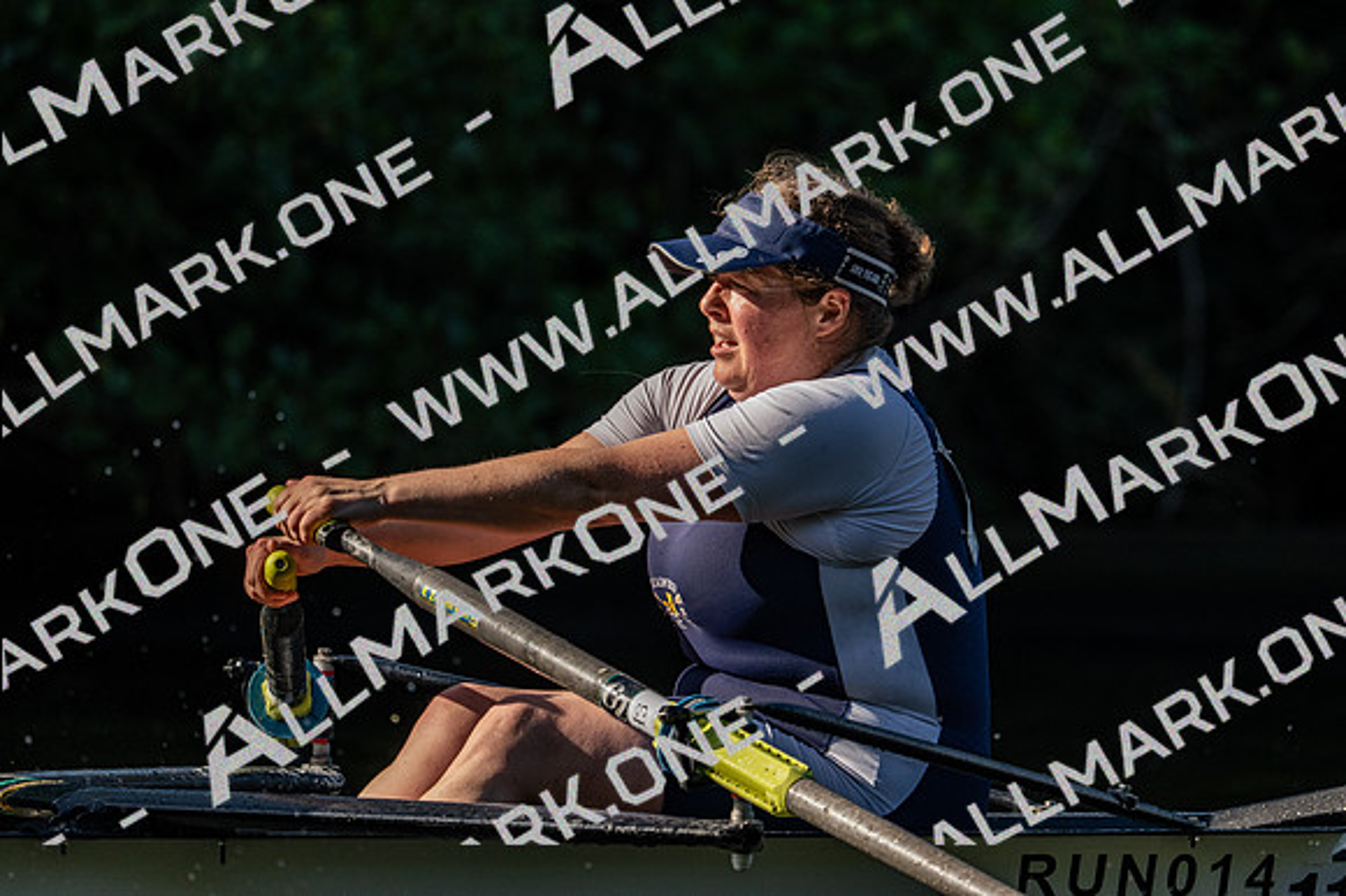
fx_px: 22420
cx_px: 673
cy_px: 448
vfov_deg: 2.3
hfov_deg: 3.4
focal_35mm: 600
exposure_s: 1/2500
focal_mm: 400
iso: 640
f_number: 4.5
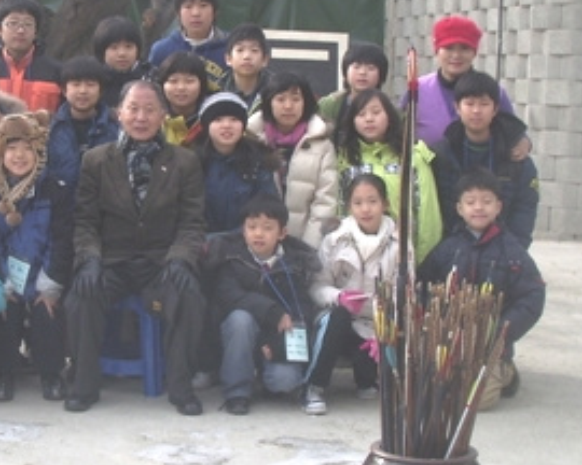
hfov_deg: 23.1
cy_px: 194
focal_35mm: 81
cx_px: 97
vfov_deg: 18.9
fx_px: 1395
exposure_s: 1/200
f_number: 4.3
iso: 50
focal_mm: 5.8
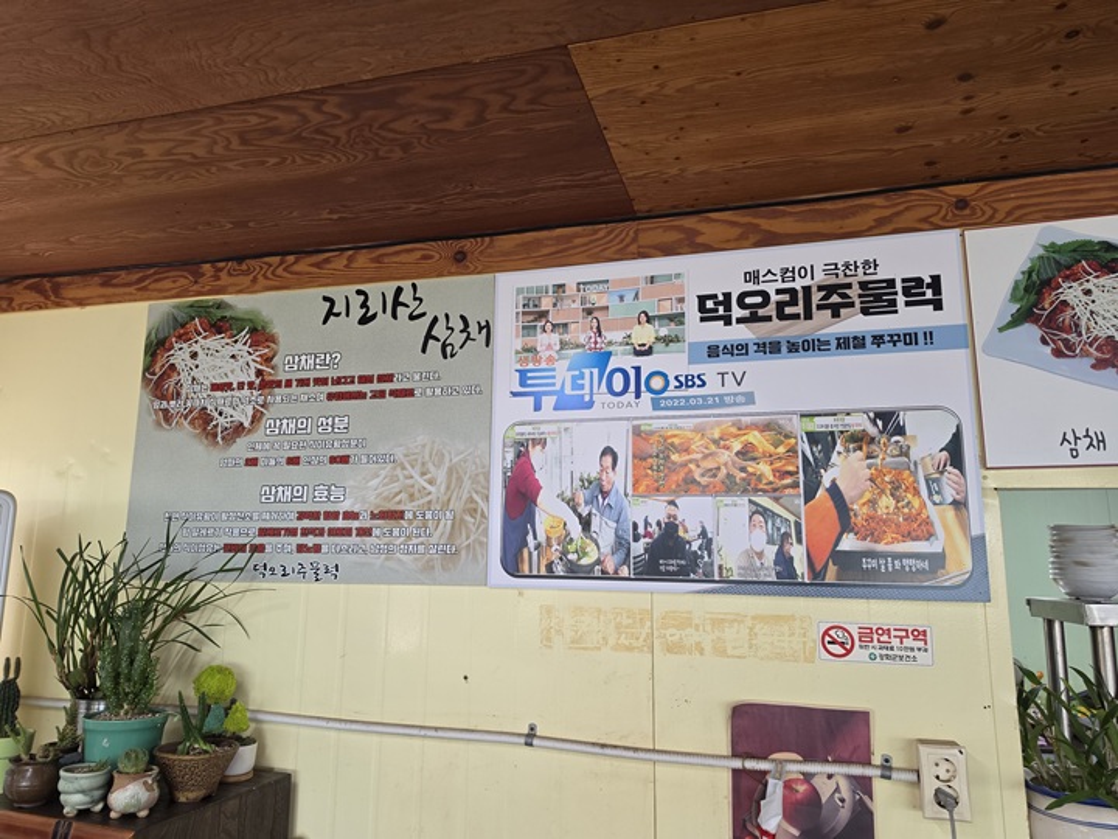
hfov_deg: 73.9
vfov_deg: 58.9
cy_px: 420
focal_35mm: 23
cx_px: 559
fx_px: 743
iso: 125
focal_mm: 6.5
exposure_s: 1/120
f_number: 1.4
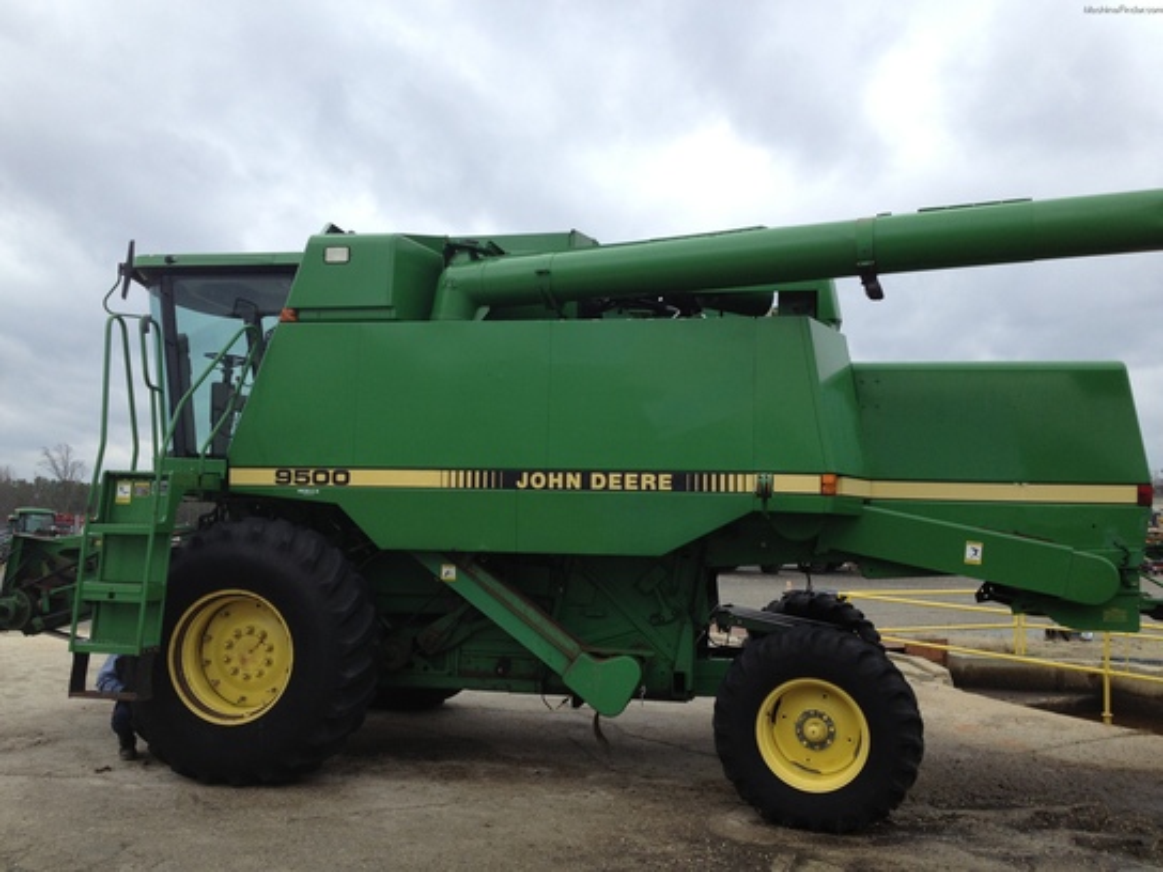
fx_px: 1176
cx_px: 582
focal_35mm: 35
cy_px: 436
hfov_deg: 52.6
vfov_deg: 40.7
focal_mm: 4.28
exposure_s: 1/460
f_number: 2.4
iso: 50
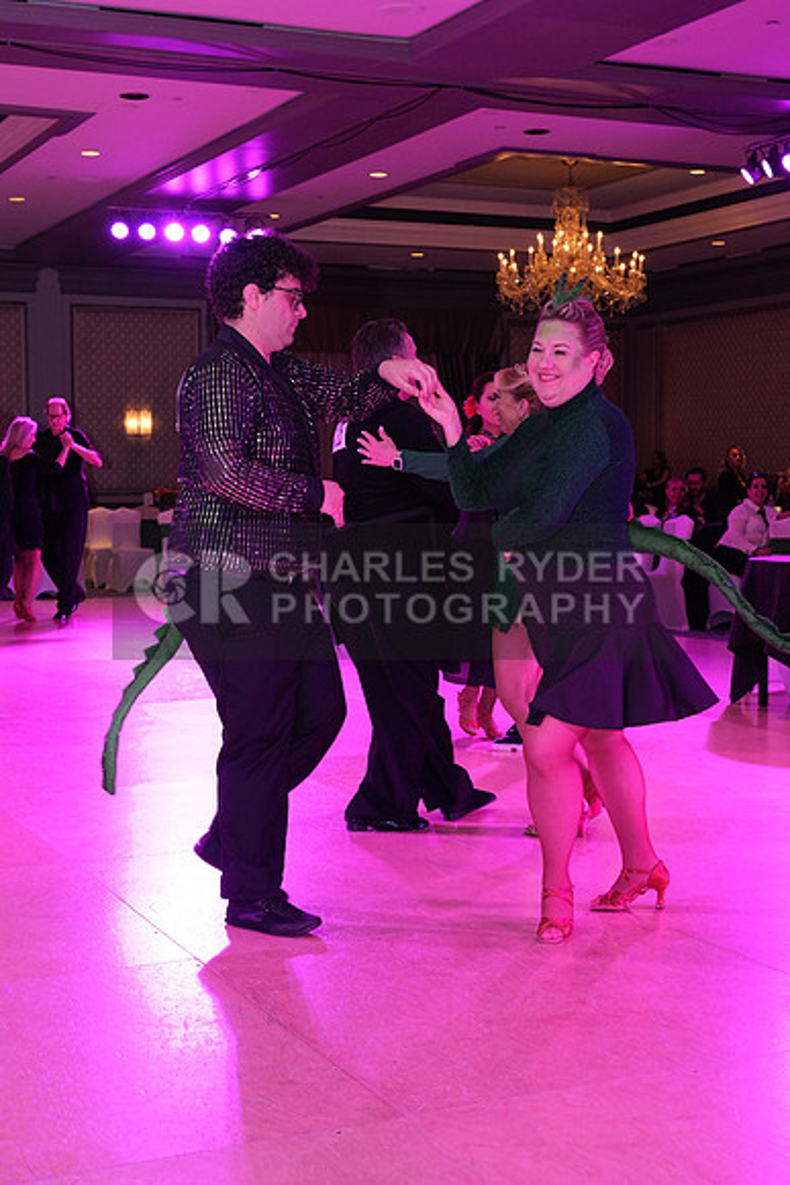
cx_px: 395
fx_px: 1678
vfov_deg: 38.9
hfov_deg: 26.5
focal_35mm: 51
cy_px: 592
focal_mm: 51
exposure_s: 1/250
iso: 2500
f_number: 6.3
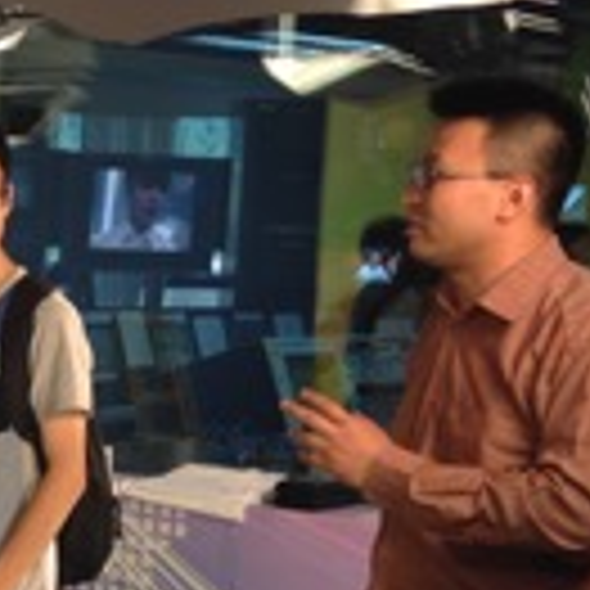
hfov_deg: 14.6
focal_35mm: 111
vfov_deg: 15.6
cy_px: 453
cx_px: -288
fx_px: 2140
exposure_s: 1/30
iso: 50
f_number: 2.4
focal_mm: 4.12
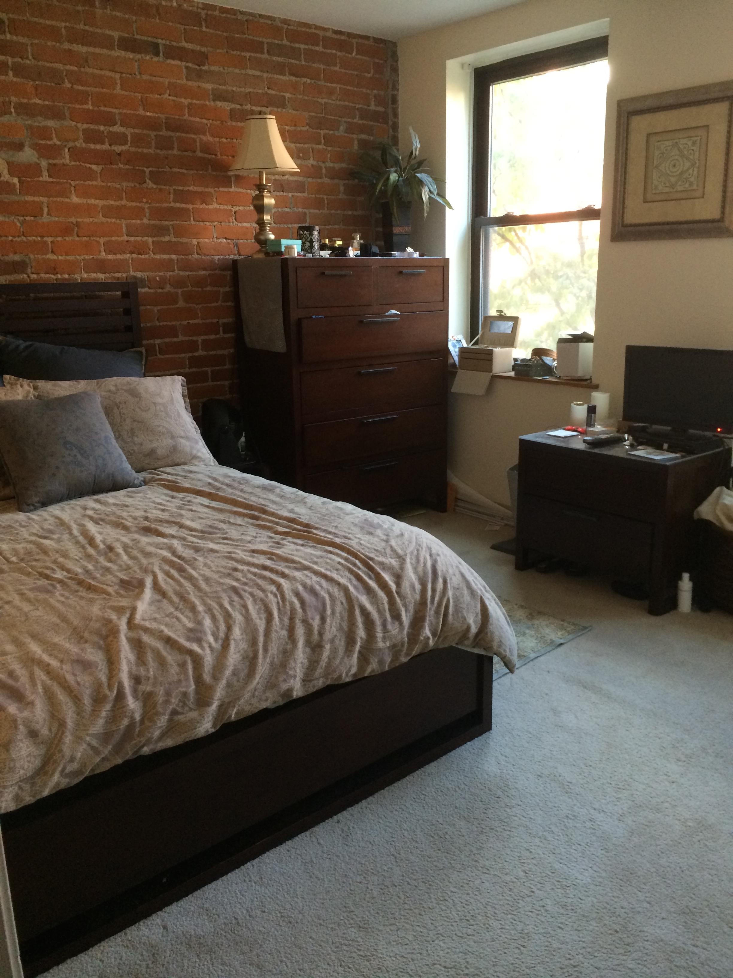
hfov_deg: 46.8
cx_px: 366
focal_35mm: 30
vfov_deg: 60.0
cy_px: 489
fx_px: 847
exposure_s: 1/30
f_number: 2.2
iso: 200
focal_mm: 4.12
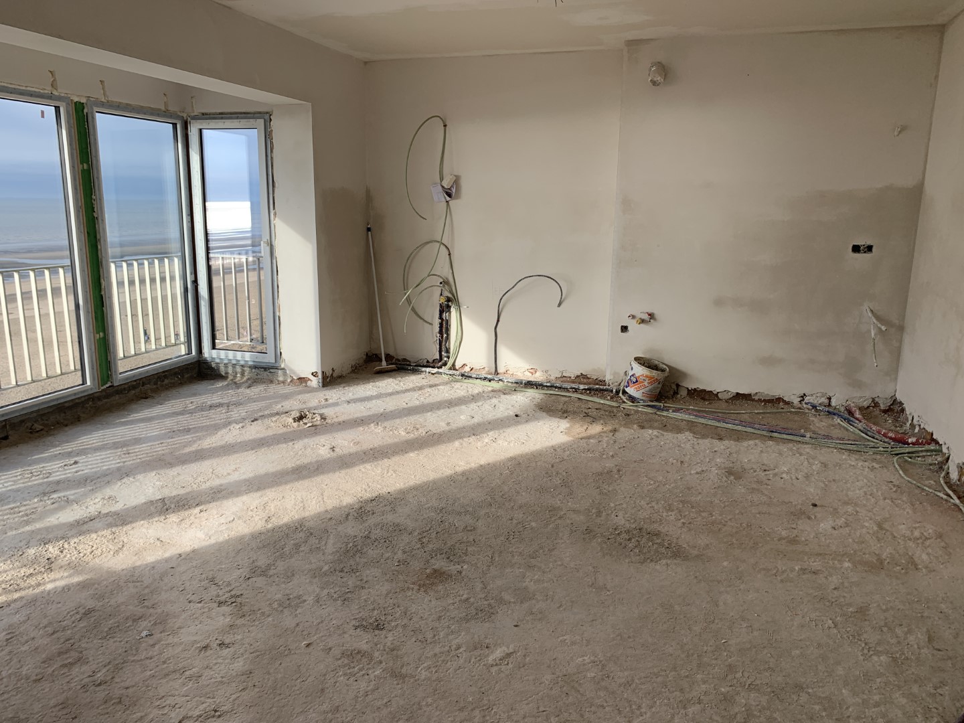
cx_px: 482
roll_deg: -0.1
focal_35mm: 26
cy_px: 362
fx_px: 724
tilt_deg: -11.4
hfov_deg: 67.3
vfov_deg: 53.1
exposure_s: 1/345
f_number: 1.8
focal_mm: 4.25
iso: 25
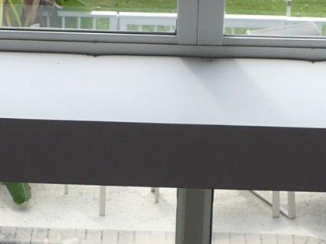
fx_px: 1686
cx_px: 28
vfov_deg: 8.3
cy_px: 40
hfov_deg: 11.0
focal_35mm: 179
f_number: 2.8
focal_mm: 6.1
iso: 100
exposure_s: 1/100
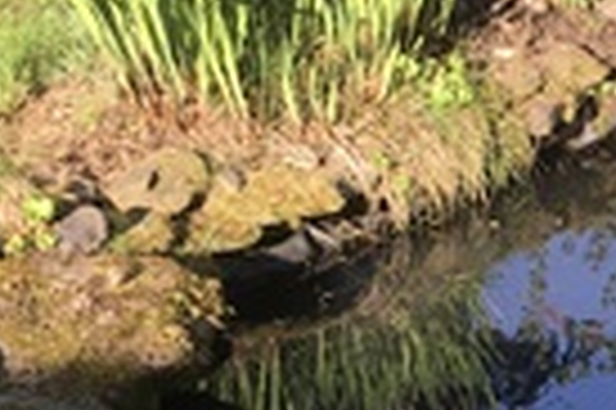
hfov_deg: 14.6
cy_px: 559
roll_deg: -1.5
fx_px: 2256
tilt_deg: -27.5
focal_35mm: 132
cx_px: 904
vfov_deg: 10.1
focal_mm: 4.15
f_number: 2.2
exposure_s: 1/361
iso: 25
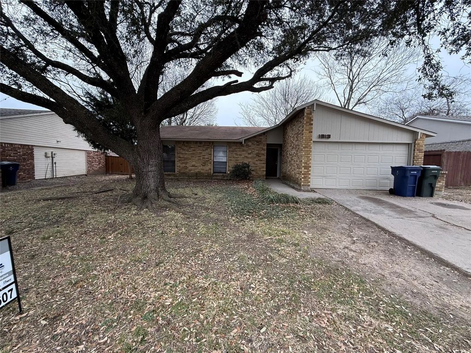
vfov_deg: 85.7
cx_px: 236
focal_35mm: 14
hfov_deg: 102.1
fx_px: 190
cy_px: 176
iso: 64
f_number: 2.2
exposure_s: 1/179
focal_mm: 2.22
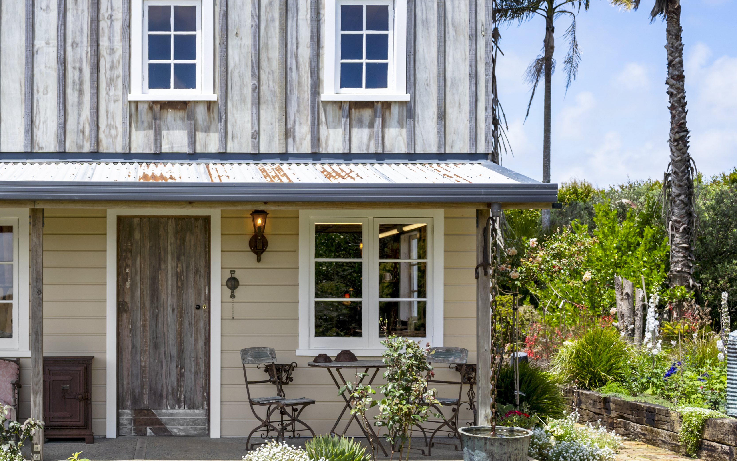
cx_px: 165
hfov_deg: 33.7
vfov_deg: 21.9
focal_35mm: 59
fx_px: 1185
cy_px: 296
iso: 100
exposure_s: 1/1600
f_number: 2.8
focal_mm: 32
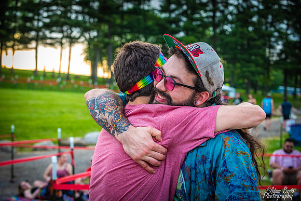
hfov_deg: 28.8
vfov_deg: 19.5
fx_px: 585
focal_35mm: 70
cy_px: 100
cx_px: 150
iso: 500
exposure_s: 1/250
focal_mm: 70
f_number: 5.6
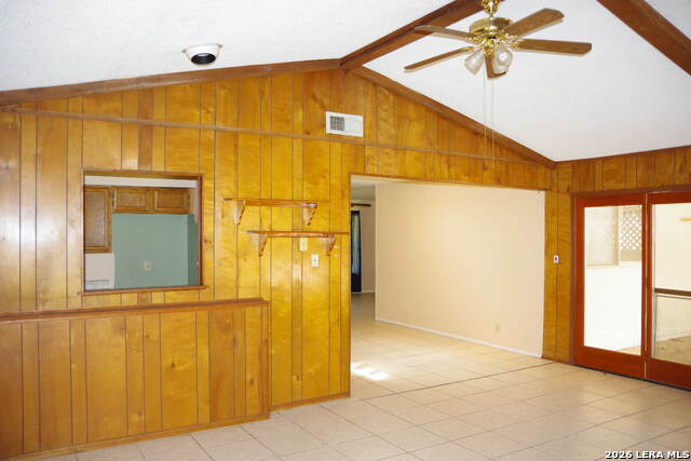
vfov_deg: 48.0
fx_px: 518
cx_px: 346
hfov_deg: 67.4
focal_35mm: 27
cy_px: 230
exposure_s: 1/60
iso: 1600
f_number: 3.5
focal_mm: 18
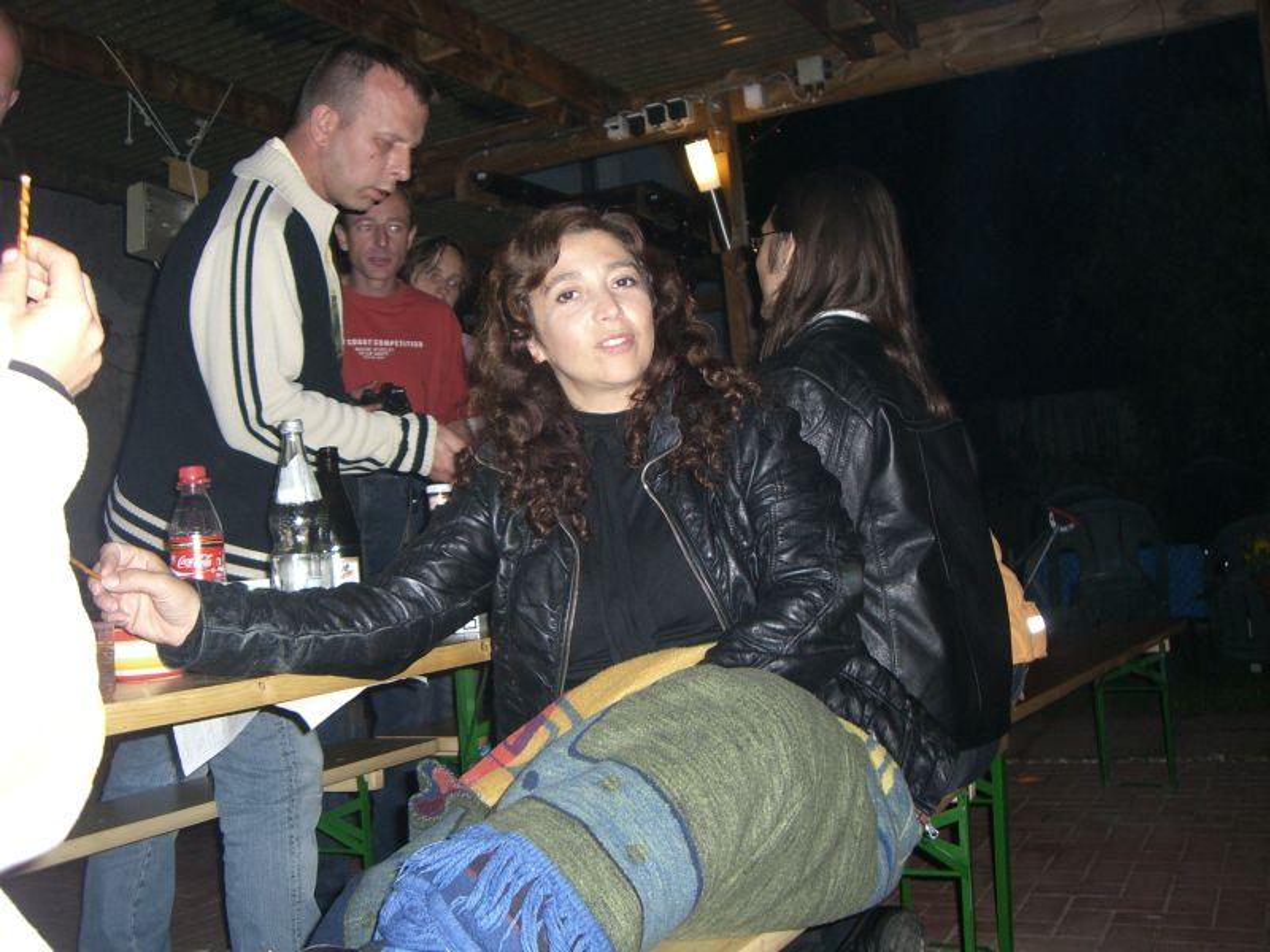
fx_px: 1394
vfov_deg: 37.7
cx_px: 635
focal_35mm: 38
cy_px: 476
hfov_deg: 49.0
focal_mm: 6.2
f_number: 2.7
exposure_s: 1/60
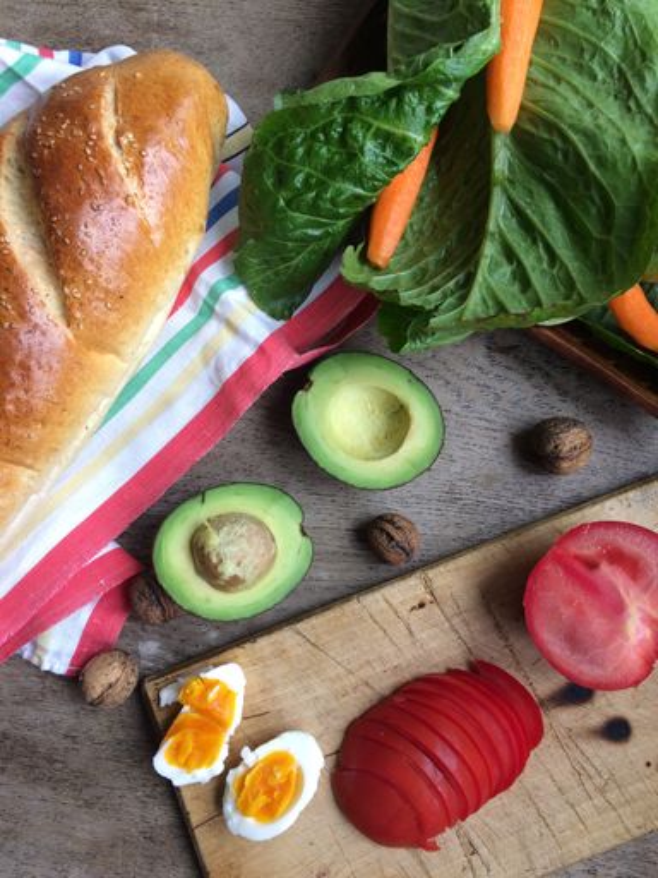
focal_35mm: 29
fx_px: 735
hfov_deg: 48.2
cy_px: 439
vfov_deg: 61.7
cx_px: 329
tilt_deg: -86.9
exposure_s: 1/50
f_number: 2.2
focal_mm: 4.15
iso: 40
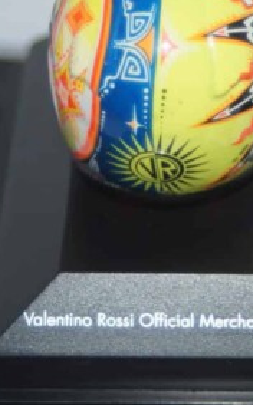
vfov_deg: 10.7
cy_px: 132
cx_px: 196
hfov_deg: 6.7
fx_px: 2153
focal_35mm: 195
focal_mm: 60
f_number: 5.6
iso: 250
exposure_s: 1/60
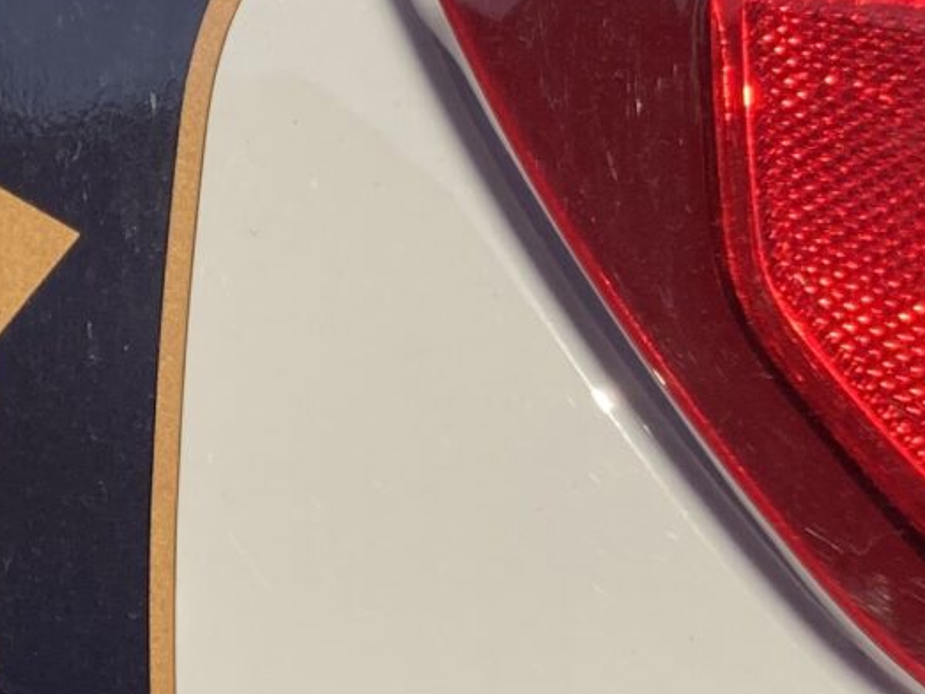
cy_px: 296
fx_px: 3660
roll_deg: +9.8
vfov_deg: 10.8
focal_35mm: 137
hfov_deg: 14.3
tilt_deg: -16.7
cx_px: 150
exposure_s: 1/2857
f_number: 1.8
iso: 20
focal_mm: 3.99
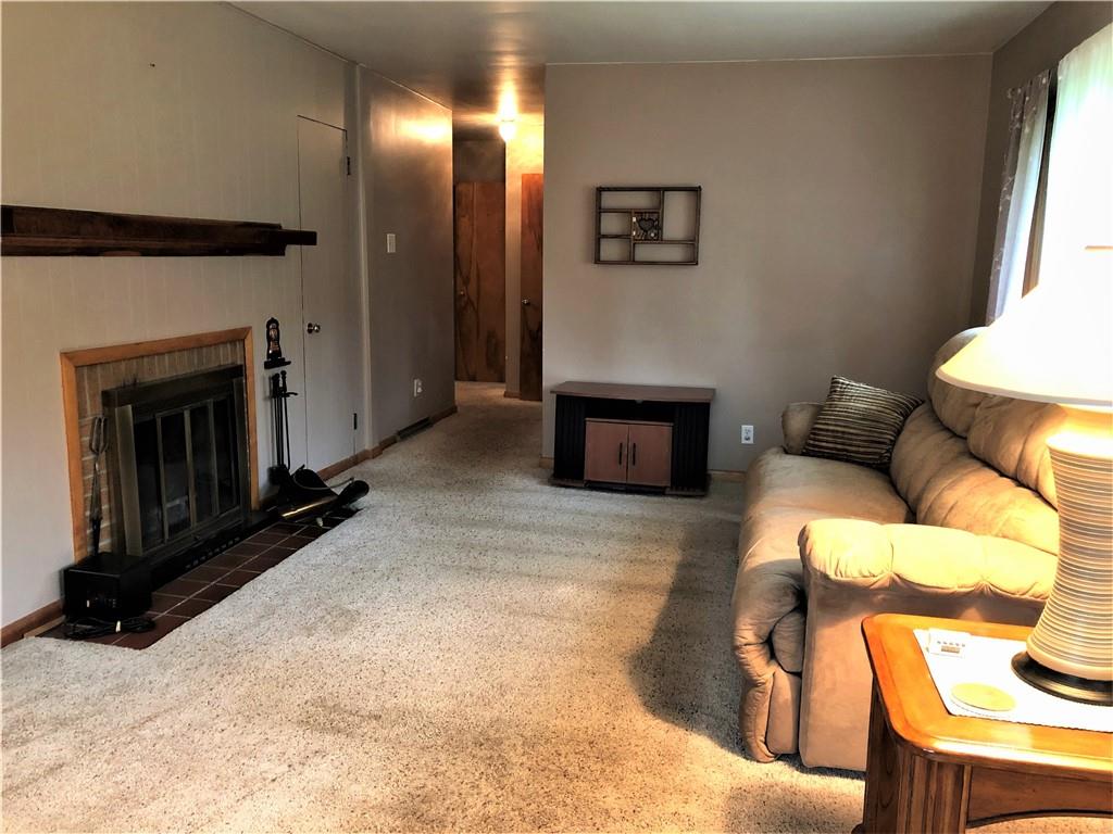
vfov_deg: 49.7
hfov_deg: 63.4
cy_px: 417
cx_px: 556
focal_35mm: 28
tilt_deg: -9.9
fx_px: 900
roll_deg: -1.0
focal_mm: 3.99
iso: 100
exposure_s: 1/9
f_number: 1.8
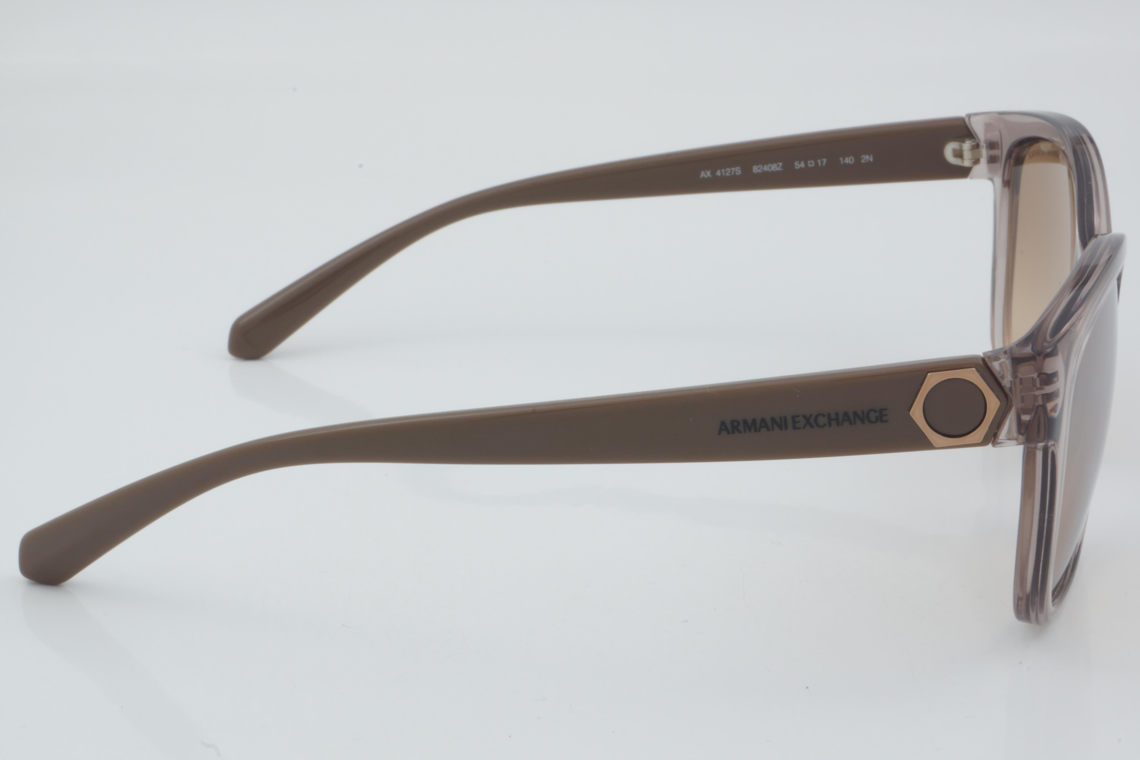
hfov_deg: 27.0
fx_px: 2375
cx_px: 570
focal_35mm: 75
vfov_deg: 18.2
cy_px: 380
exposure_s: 1/3
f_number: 32
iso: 100
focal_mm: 50
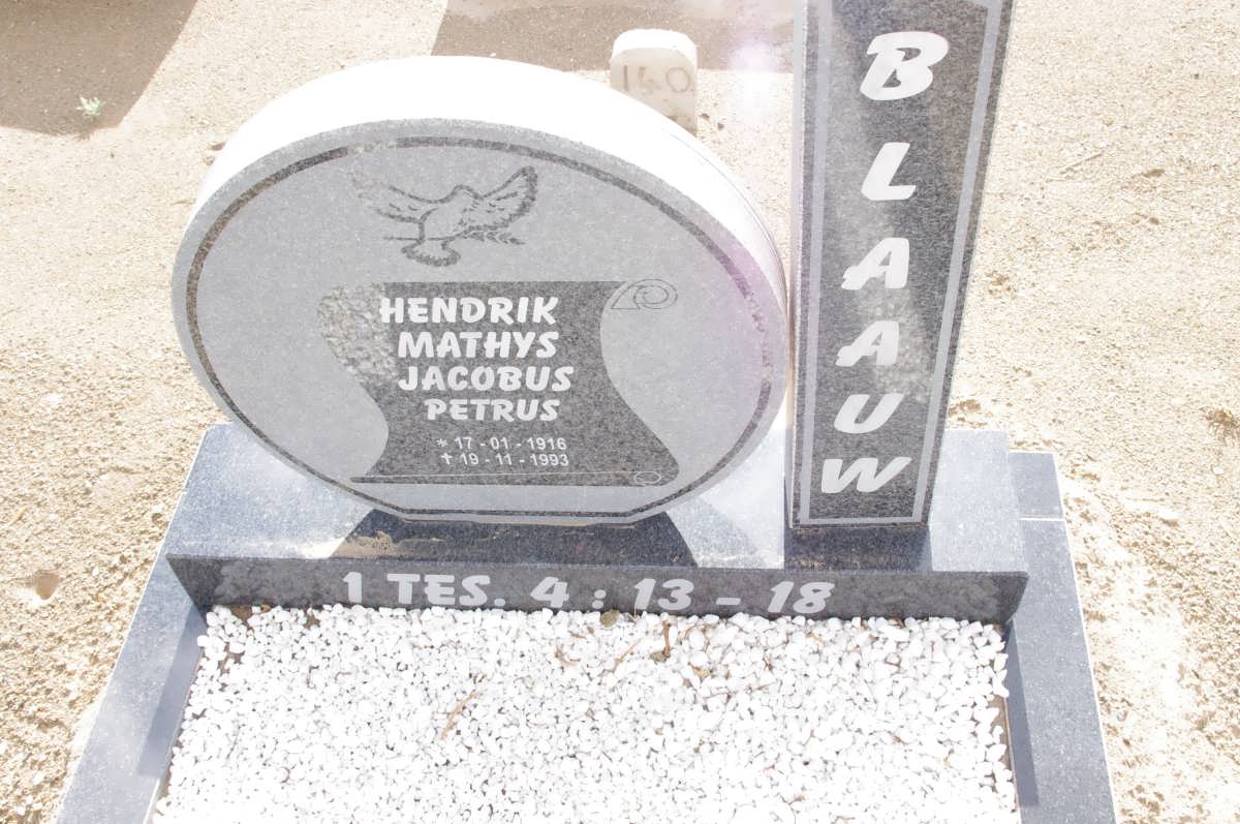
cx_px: 620
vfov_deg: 36.8
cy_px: 412
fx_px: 1238
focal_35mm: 36
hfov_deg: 53.2
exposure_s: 1/125
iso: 800
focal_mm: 24.38
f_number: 11
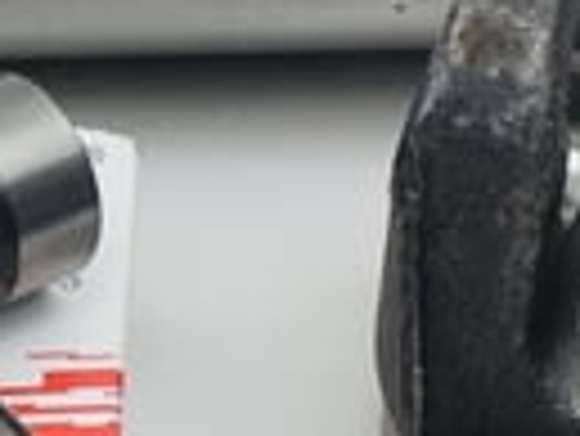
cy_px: -2
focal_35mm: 213
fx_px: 3572
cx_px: -746
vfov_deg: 7.0
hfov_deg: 8.6
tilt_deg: -41.6
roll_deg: -1.0
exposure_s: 1/120
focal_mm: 4.15
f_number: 2.2
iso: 25
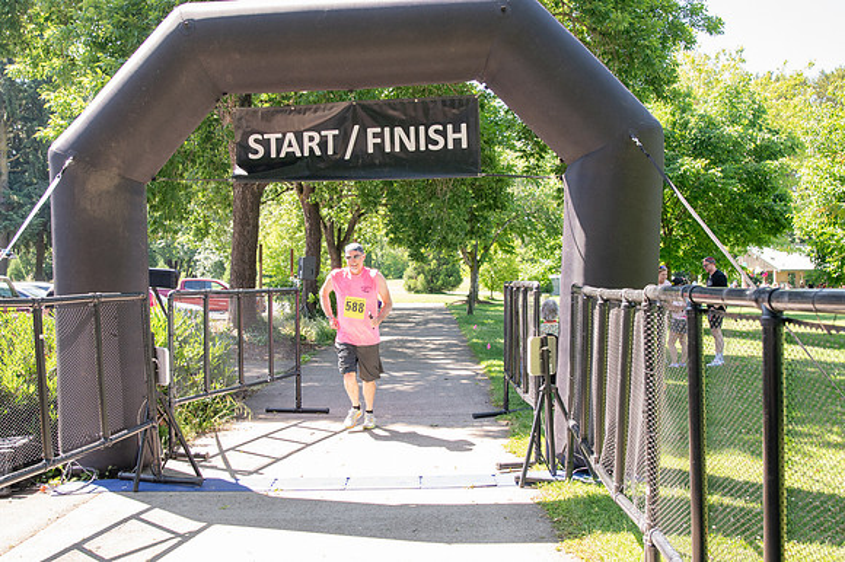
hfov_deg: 53.2
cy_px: 281
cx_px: 422
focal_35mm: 36
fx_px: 844
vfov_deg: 36.8
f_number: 4
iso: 500
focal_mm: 24
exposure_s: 1/400
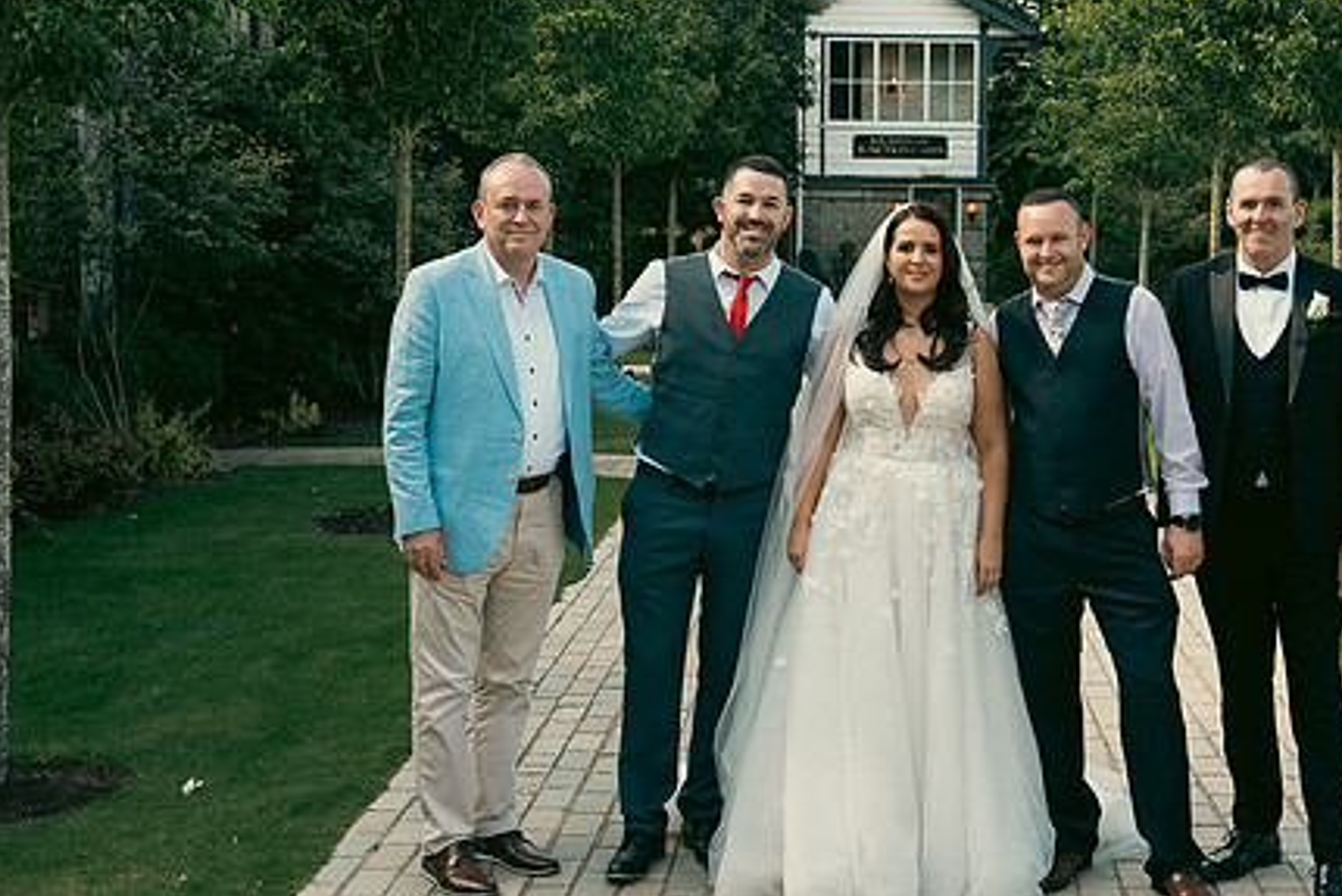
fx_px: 2014
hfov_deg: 36.5
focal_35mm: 54
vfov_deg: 25.0
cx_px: 893
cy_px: 357
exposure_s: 1/400
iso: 400
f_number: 5.6
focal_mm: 40
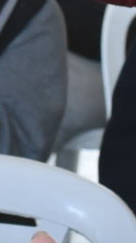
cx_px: 75
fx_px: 2687
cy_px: -31
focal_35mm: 418
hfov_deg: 2.9
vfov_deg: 5.2
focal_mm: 35
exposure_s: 1/100
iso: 1600
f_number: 5
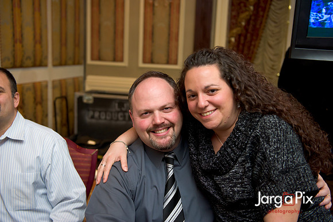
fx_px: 388
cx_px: 166
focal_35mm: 42
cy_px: 111
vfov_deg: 31.9
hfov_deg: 46.4
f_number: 3.2
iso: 1600
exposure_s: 1/125
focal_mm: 42
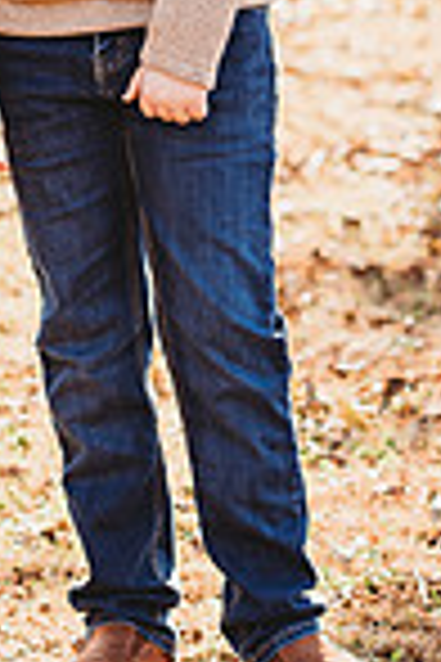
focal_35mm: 261
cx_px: -9
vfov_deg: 7.8
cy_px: -77
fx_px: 4795
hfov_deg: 5.3
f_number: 2.5
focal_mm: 85
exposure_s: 1/640
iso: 200
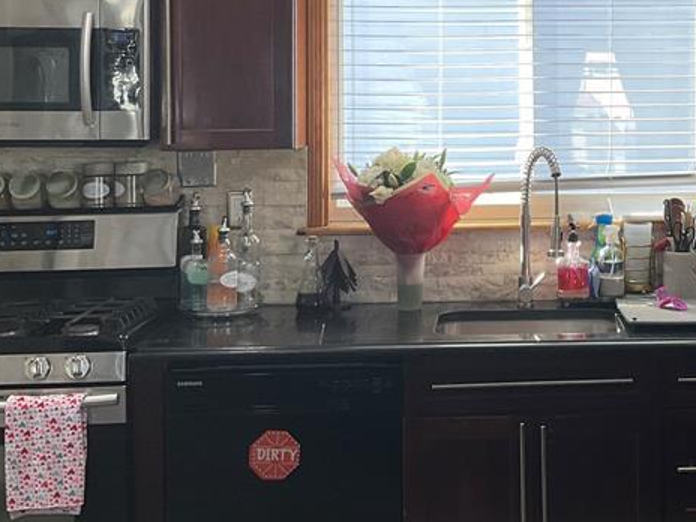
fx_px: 1287
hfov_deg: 29.3
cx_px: 591
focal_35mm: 64
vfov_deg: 22.6
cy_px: 93
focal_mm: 3
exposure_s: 1/120
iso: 40
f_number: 1.8
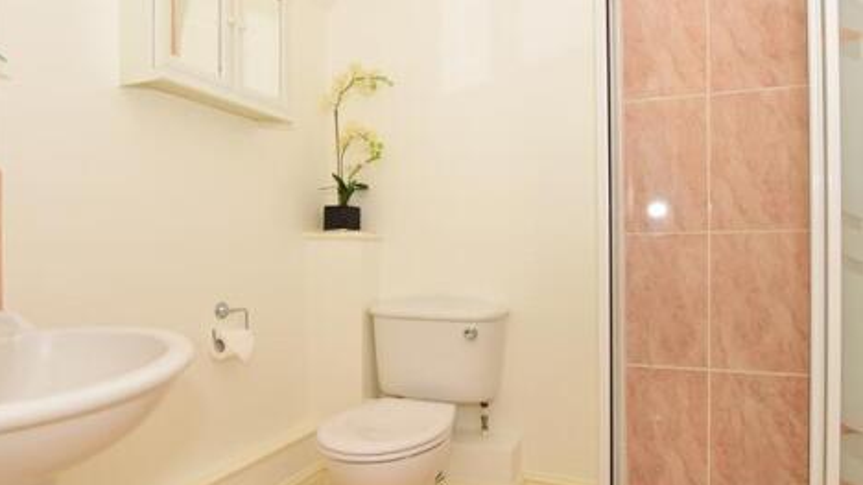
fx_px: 503
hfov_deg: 81.2
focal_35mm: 22
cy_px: 254
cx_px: 450
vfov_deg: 51.4
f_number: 7.1
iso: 400
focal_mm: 10
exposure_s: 1/60
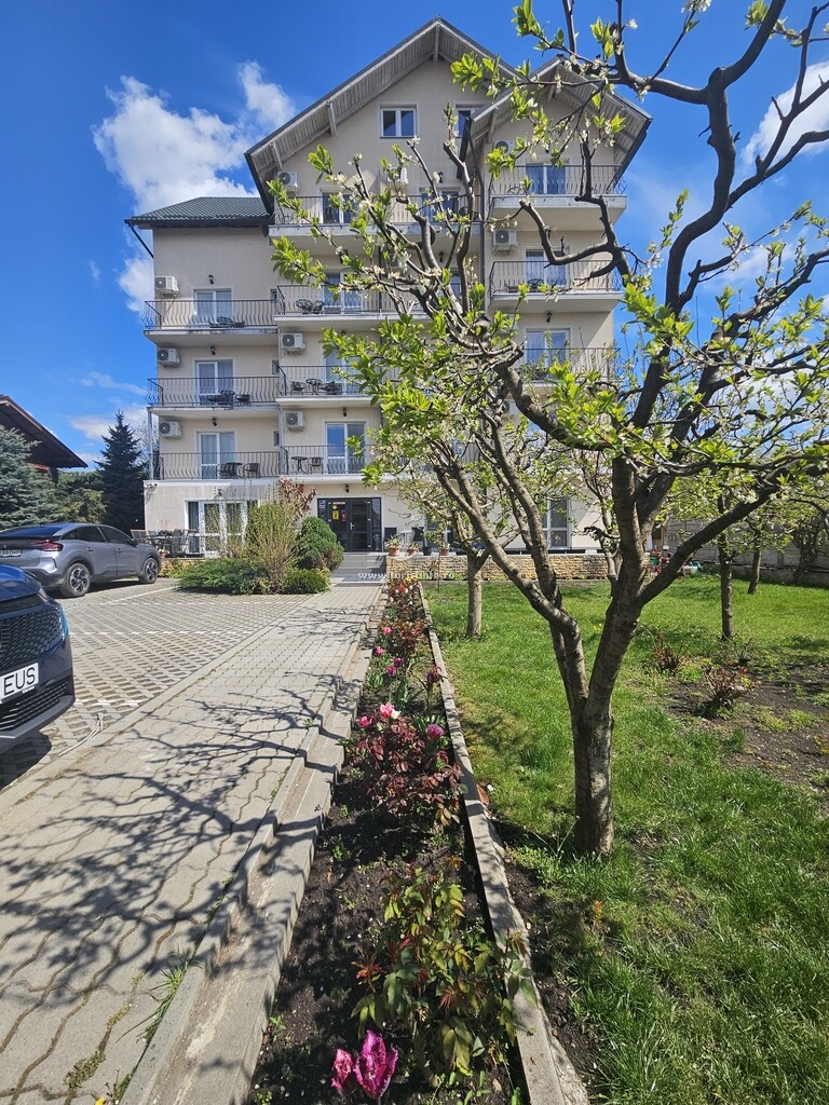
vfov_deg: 106.2
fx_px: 415
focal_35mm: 13
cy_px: 552
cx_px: 414
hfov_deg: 89.9
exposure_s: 1/2283
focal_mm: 2.2
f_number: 2.2
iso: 50
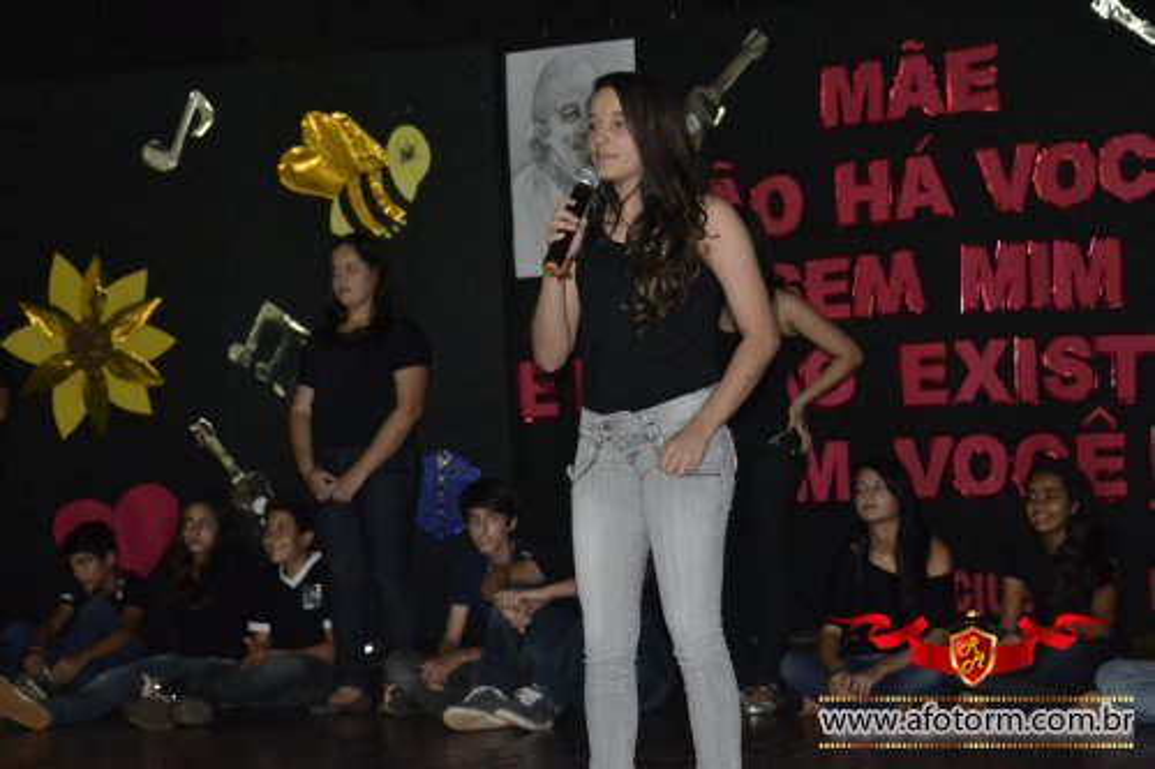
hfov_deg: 20.6
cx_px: 578
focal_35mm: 99
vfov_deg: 13.8
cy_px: 384
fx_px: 3175
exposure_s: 1/60
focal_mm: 66
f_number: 5.3
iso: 3200
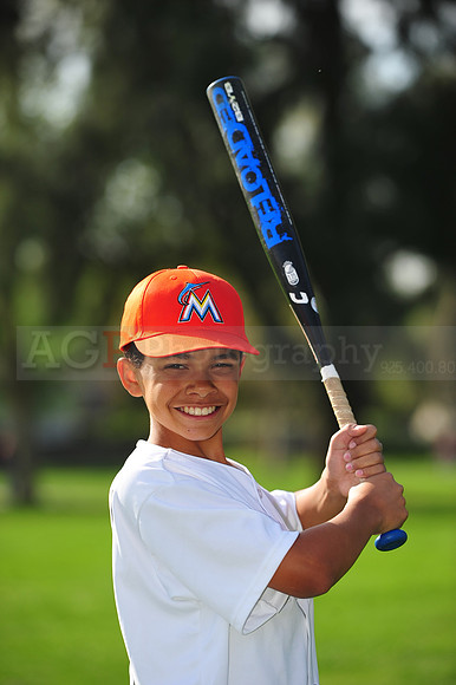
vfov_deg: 11.8
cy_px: 342
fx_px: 3329
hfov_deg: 7.8
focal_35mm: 175
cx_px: 228
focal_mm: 175
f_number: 4.5
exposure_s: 1/1000
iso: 200
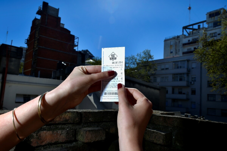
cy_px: 76
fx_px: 151
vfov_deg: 53.1
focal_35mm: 24
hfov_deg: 73.8
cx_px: 114
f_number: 8
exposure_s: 1/250
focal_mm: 16
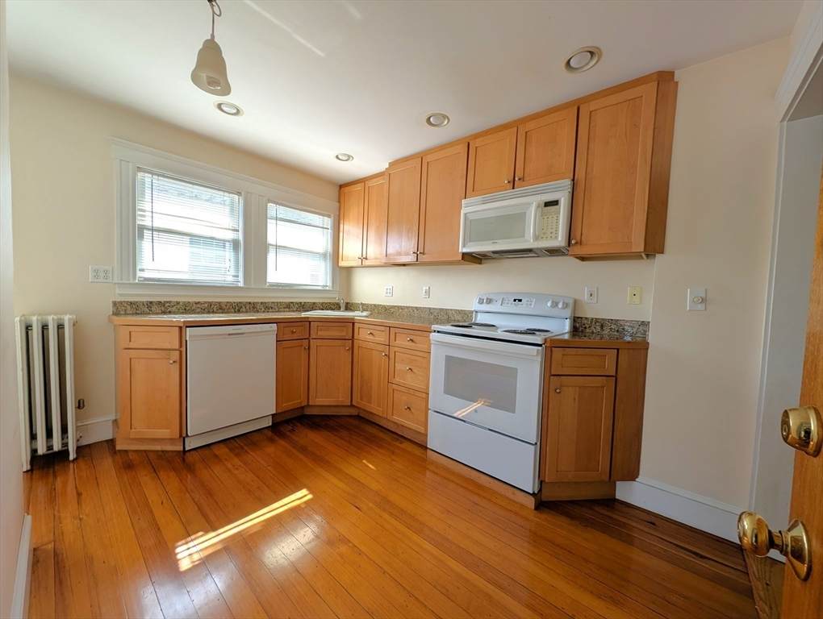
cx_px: 412
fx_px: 286
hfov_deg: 110.5
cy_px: 310
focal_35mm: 12
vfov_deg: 94.6
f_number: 1.95
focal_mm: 2.23
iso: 48
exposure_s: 1/343
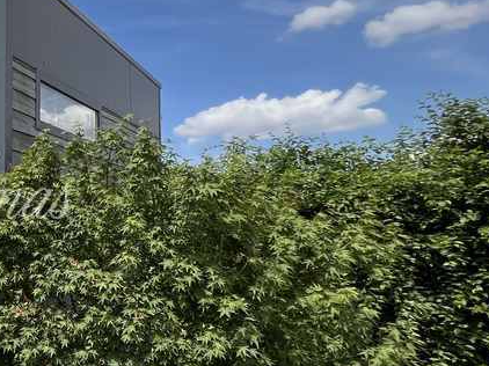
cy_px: 193
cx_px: -171
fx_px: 522
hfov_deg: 33.5
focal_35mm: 37
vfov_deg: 38.6
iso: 32
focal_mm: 1.57
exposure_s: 1/1488
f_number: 1.8
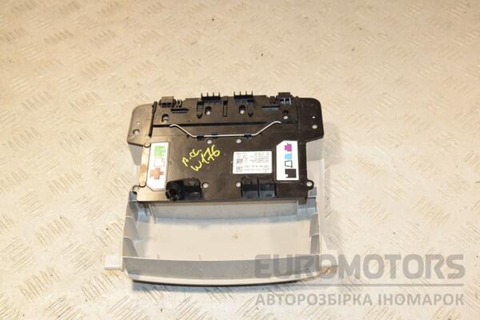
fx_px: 560
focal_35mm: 42
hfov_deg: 46.4
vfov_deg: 31.9
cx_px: 240
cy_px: 160
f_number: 8
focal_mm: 28
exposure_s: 1/200
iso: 800
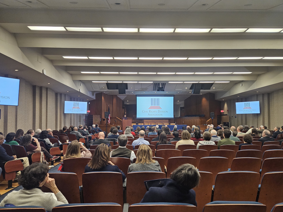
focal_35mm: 24
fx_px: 196
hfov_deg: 71.6
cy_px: 110
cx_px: 140
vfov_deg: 56.8
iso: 500
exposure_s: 1/120
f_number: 1.8
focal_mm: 5.4
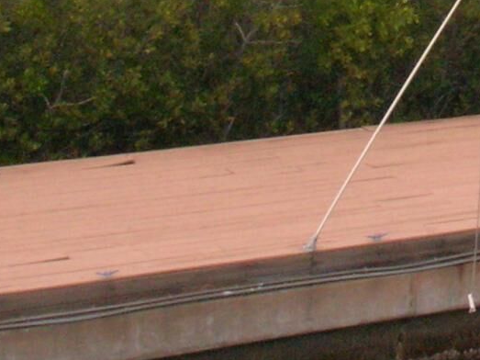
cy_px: -314
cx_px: 669
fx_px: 3147
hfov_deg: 8.6
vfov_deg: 6.4
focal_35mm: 227
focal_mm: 9.7
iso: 200
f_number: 5.9
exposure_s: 1/87.5
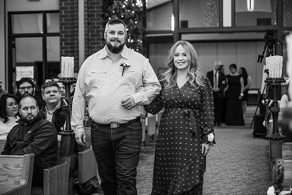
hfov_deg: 28.8
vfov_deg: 19.5
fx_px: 568
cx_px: 146
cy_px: 98
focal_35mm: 70
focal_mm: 70
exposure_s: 1/200
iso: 2000
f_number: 2.8
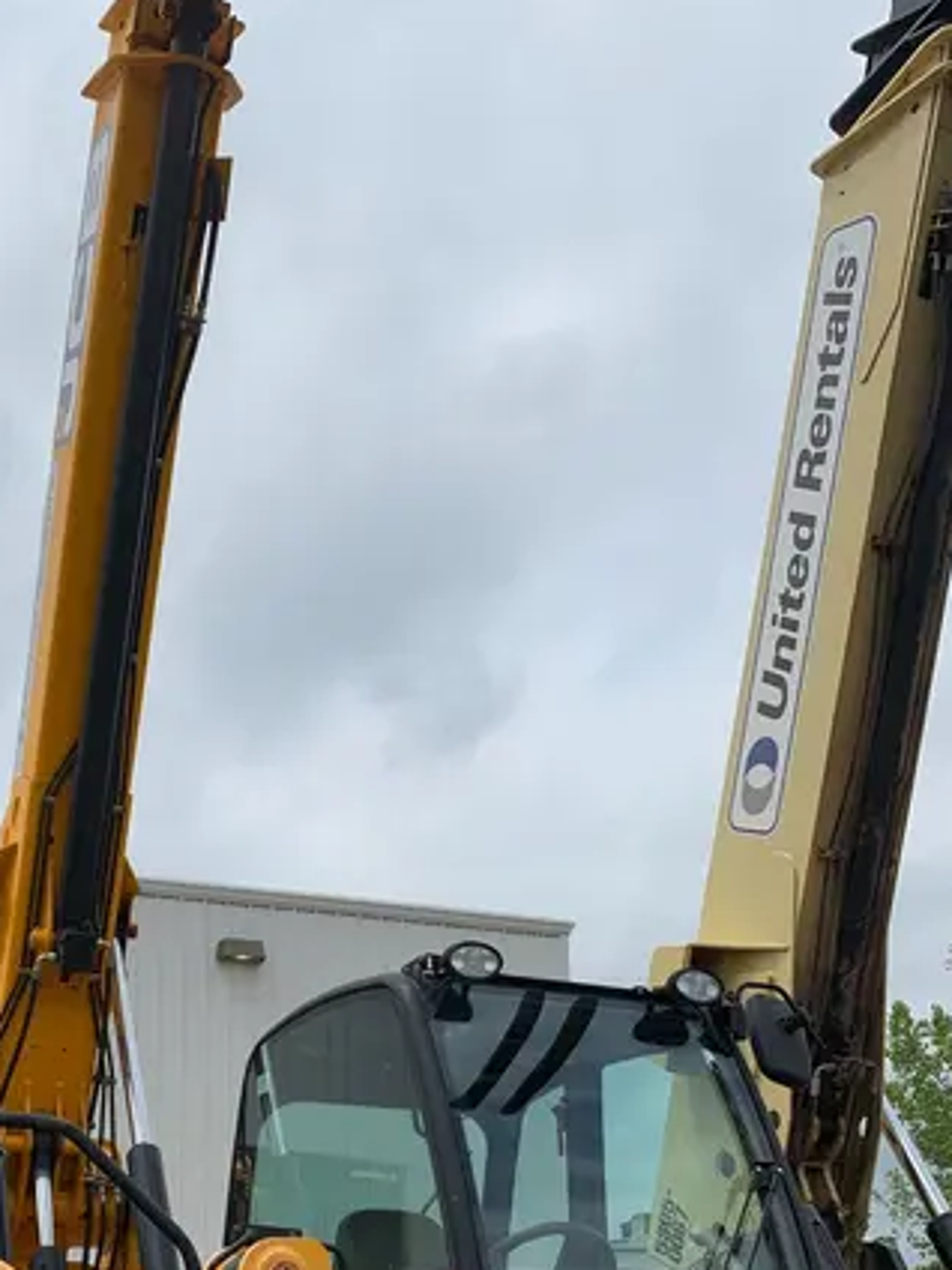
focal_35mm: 45
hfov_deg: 31.8
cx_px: 290
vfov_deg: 40.9
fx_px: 1650
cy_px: 948
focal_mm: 4.25
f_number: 1.8
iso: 25
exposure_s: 1/6061
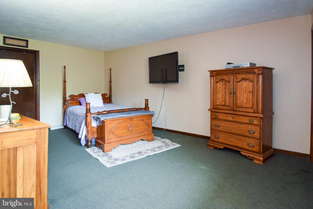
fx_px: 170
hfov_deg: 85.4
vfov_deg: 63.2
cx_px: 156
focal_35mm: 20
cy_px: 104
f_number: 3.8
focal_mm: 13
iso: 1600
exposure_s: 1/60
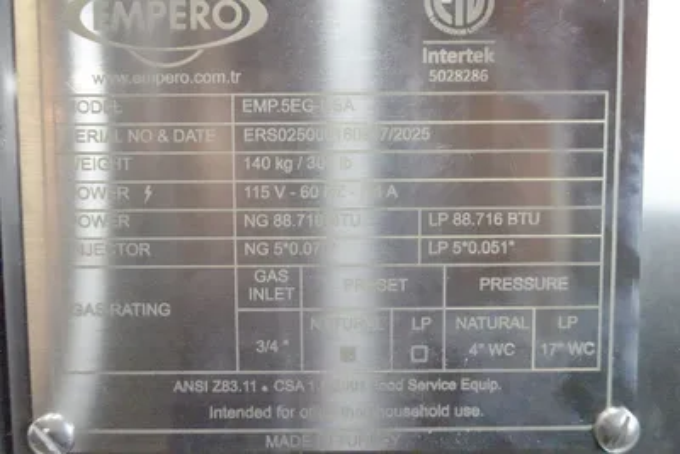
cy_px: 227
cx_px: 340
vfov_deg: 38.9
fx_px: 642
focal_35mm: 34
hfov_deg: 55.8
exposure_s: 1/500
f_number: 3.5
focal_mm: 12.76
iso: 12800
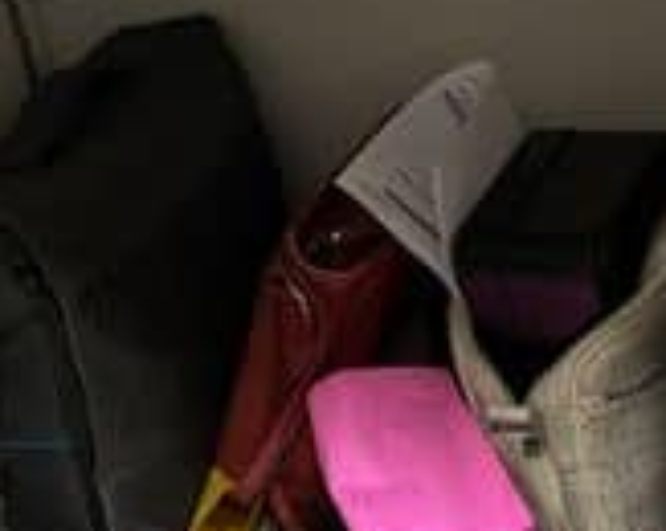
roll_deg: +18.4
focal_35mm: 108
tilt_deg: -17.7
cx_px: -165
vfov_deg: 14.0
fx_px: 2126
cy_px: -12
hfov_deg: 16.9
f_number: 1.5
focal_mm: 5.7
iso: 125
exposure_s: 1/121
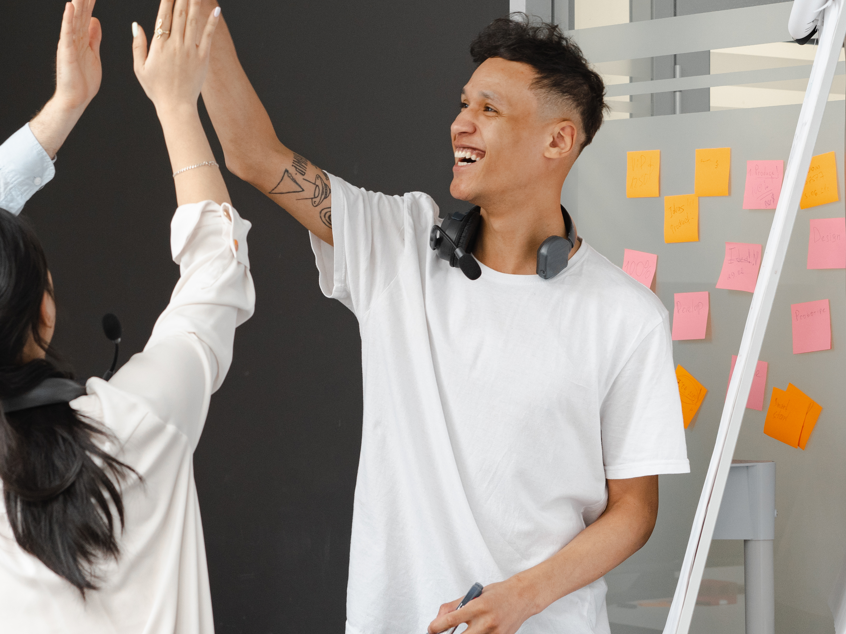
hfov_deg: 21.6
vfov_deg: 16.4
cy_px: 307
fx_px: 2200
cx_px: 235
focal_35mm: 90
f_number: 5
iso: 1250
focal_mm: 55
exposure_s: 1/125
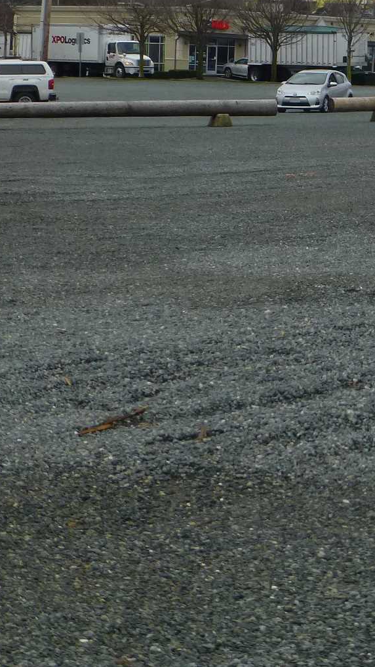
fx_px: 2279
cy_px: 45
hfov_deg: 9.2
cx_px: 505
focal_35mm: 129
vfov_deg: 16.4
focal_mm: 8.5
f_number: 4.2
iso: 100
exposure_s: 1/250
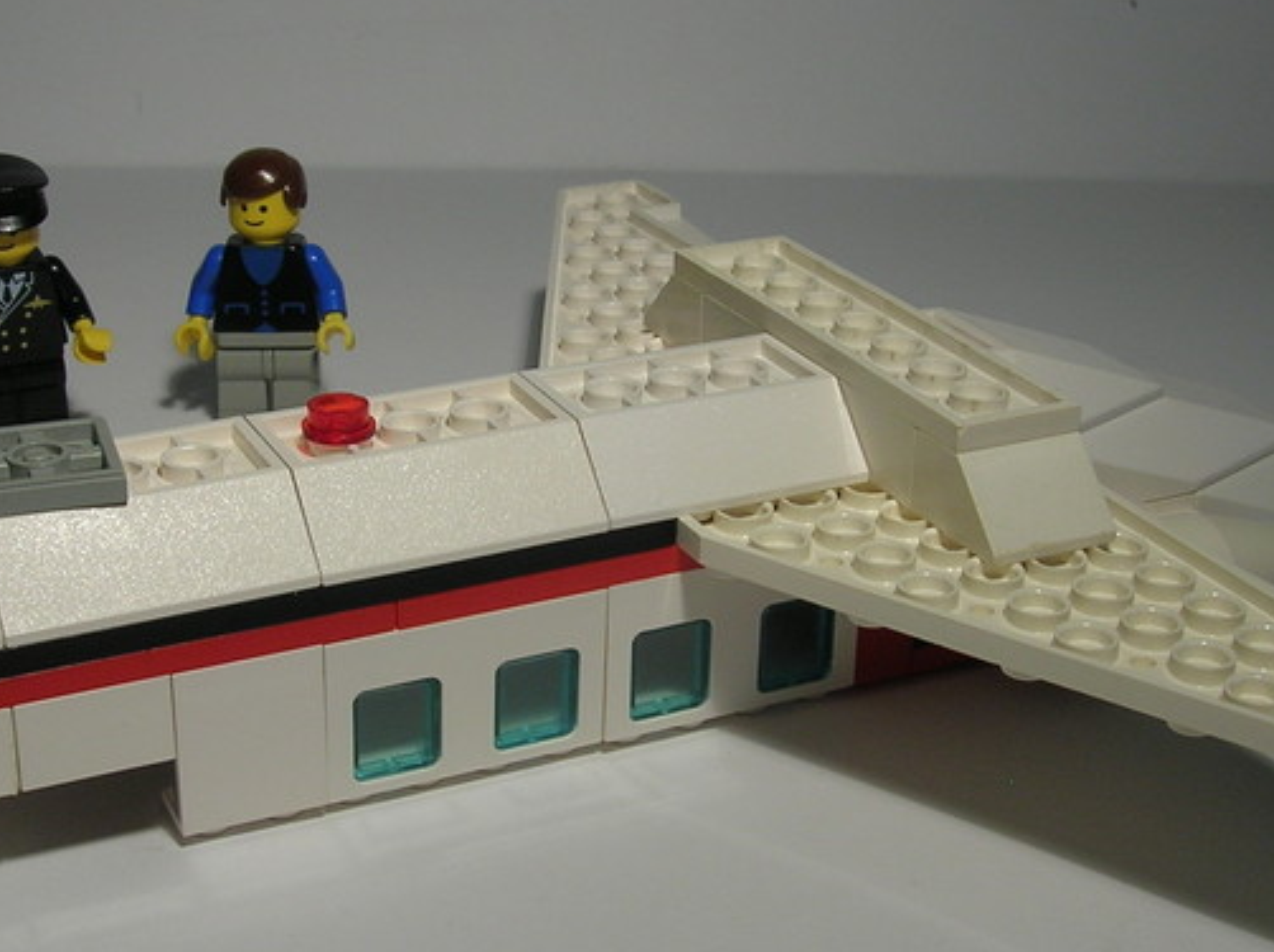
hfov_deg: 31.7
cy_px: 468
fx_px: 2242
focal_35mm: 61
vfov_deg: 24.0
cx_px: 655
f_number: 4.9
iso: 50
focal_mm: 5.7
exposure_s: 1/29.5
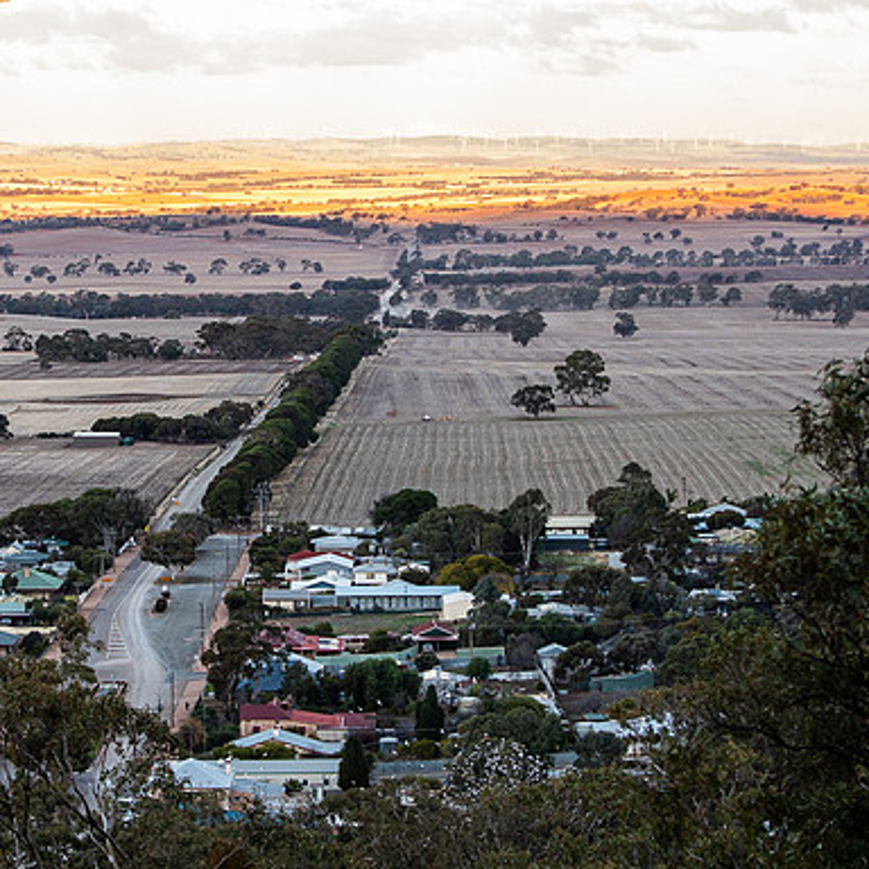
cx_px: 258
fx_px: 4374
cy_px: 436
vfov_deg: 11.3
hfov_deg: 11.3
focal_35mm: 154
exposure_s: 1/60
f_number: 7.1
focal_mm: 80
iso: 400
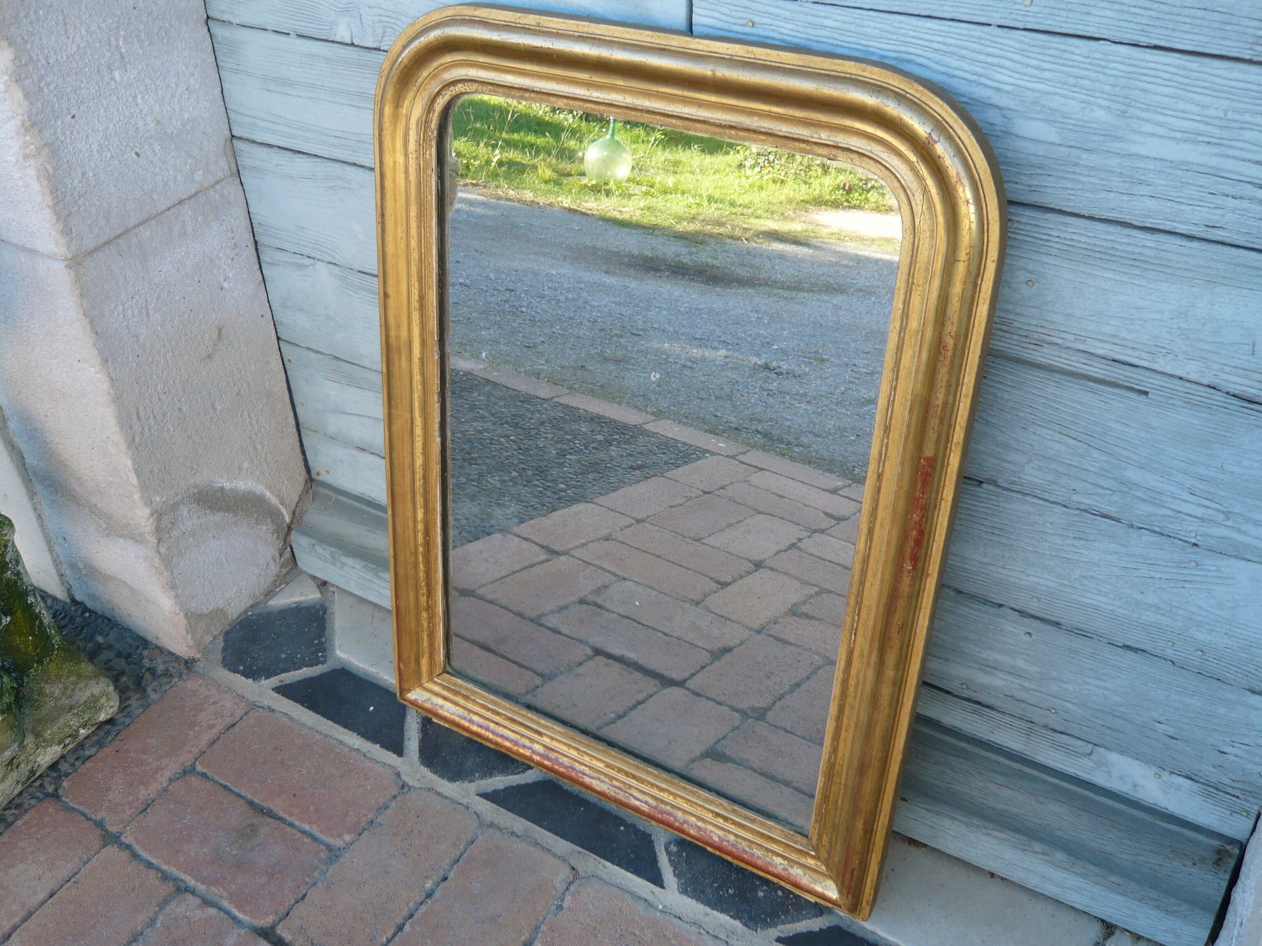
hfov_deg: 54.0
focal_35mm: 34
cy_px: 473
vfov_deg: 41.8
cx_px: 631
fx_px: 1240
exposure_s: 1/100
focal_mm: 5.5
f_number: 3.1
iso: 100
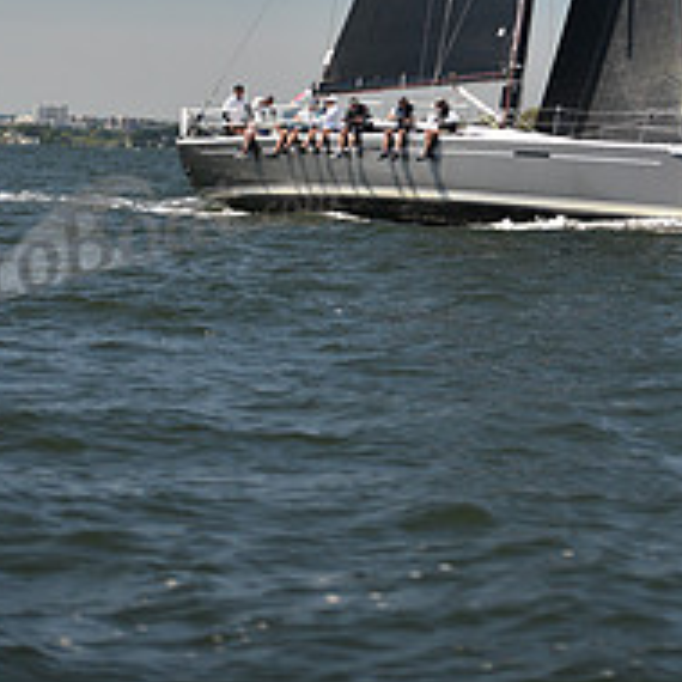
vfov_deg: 8.2
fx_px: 4636
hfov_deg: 8.4
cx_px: 526
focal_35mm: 208
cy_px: -352
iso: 250
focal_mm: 80
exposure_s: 1/1600
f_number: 2.8
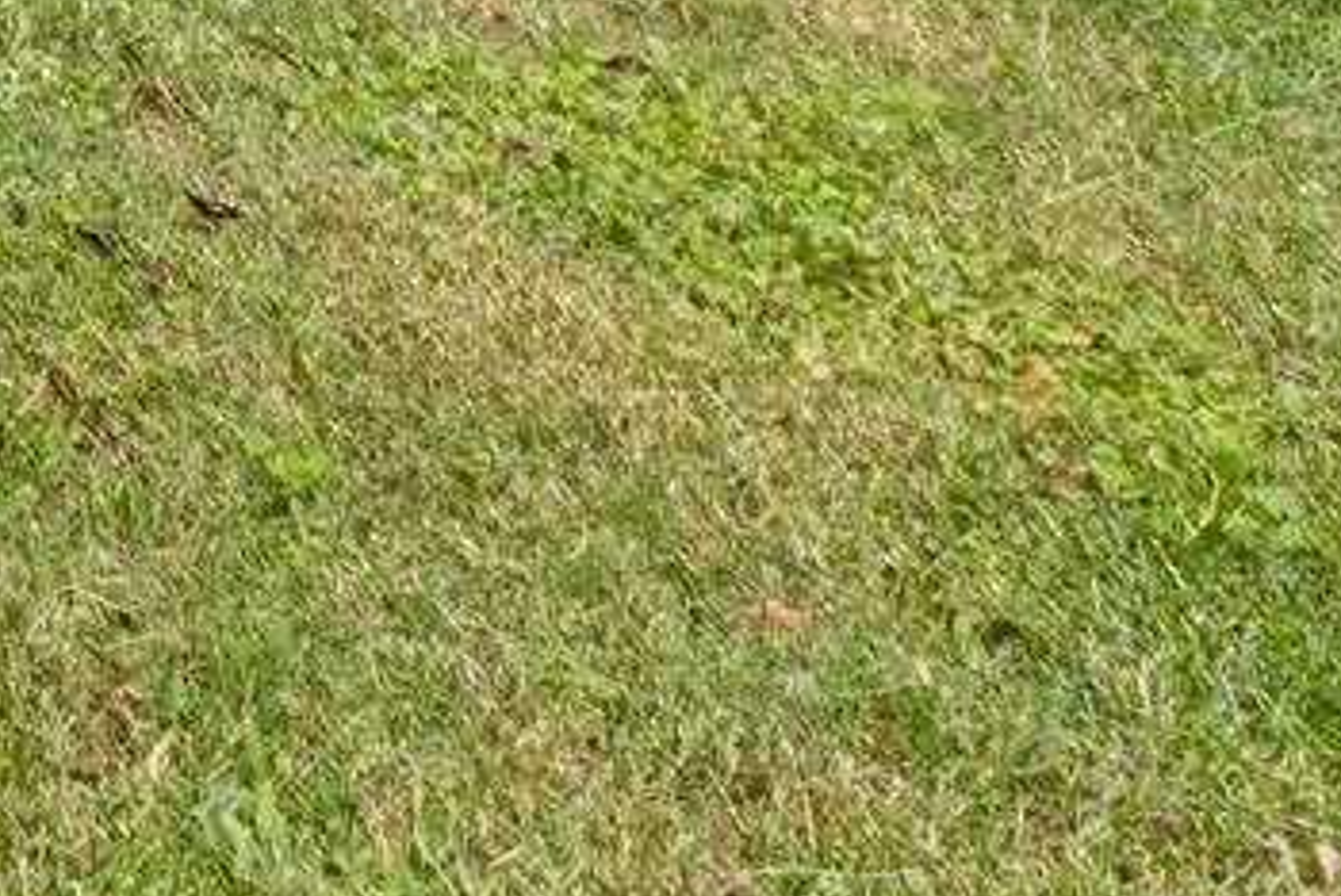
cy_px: -1694
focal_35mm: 107
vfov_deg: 10.0
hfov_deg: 12.9
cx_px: -2146
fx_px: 3989
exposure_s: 1/125
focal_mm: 10
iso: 320
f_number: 8
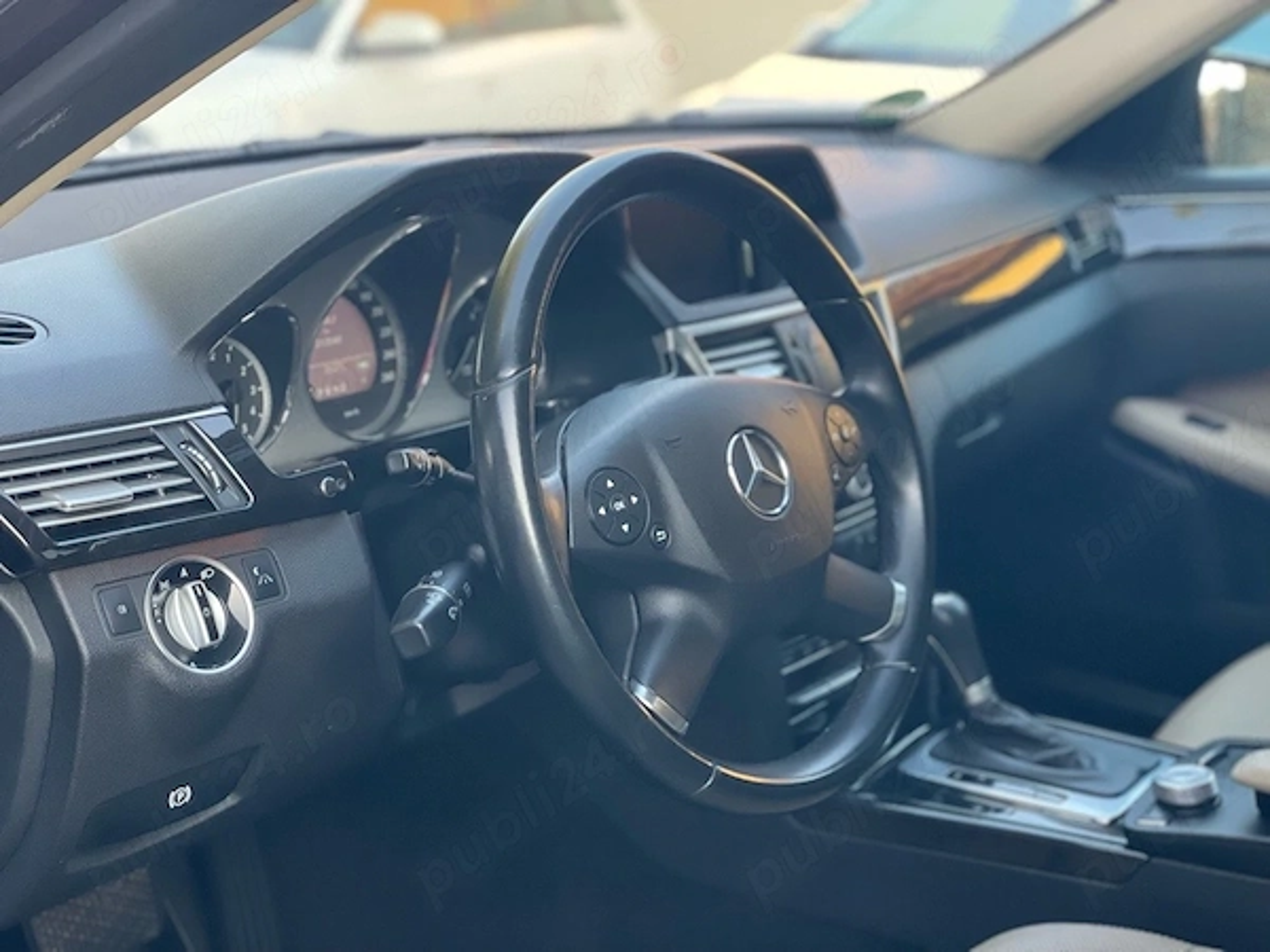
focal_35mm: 52
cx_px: 635
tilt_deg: -13.4
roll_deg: -1.8
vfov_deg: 28.0
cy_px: 476
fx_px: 1908
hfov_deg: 36.8
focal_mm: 6
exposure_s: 1/122
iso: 250
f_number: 2
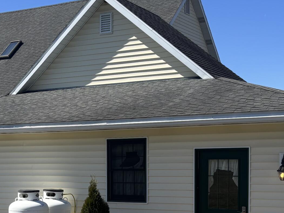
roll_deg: +0.9
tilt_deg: -4.3
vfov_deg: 19.6
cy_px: 190
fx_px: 607
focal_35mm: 74
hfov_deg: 26.0
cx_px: 73
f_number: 1.6
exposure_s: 1/2857
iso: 50
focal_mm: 5.96
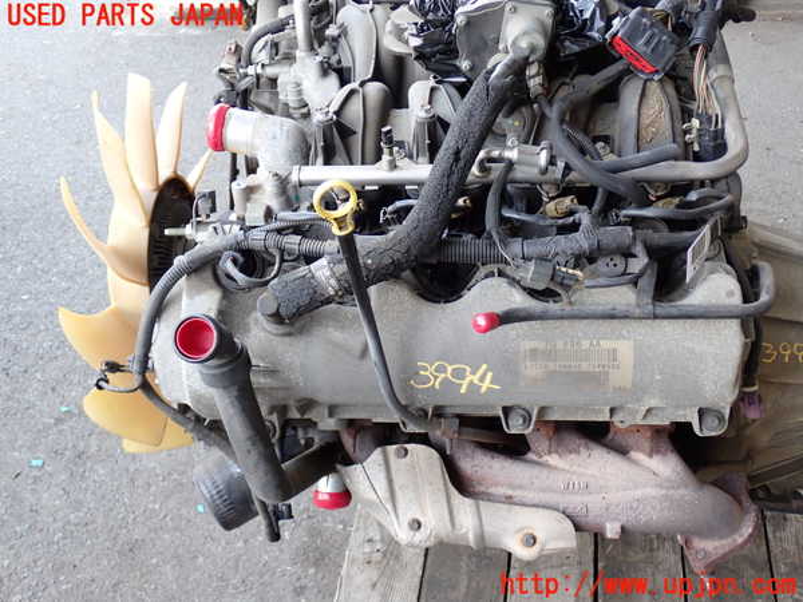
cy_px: 301
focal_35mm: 41
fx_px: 951
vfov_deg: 35.1
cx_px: 402
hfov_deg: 45.8
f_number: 2.8
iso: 200
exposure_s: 1/80
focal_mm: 7.31
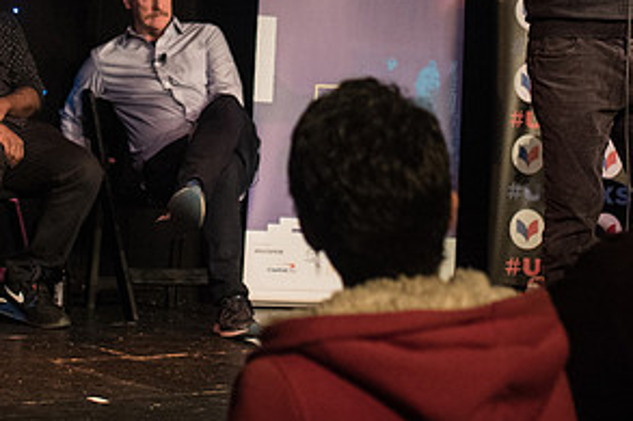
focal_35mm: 94
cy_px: -99
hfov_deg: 21.6
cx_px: 210
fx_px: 1652
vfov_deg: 14.1
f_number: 3.2
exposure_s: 1/400
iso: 2000
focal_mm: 35
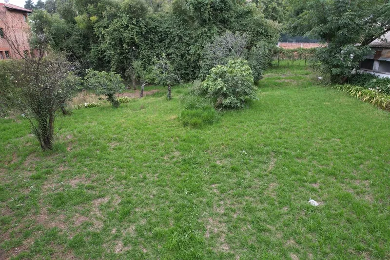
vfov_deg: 57.2
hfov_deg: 78.6
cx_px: 195
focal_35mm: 22
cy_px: 130
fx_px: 238
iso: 100
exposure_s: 1/15
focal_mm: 8.38
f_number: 2.8
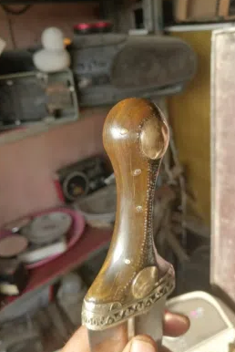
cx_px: 119
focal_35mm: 28
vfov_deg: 65.4
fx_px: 274
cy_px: 176
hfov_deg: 46.5
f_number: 1.8
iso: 50
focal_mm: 3.95
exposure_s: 1/349
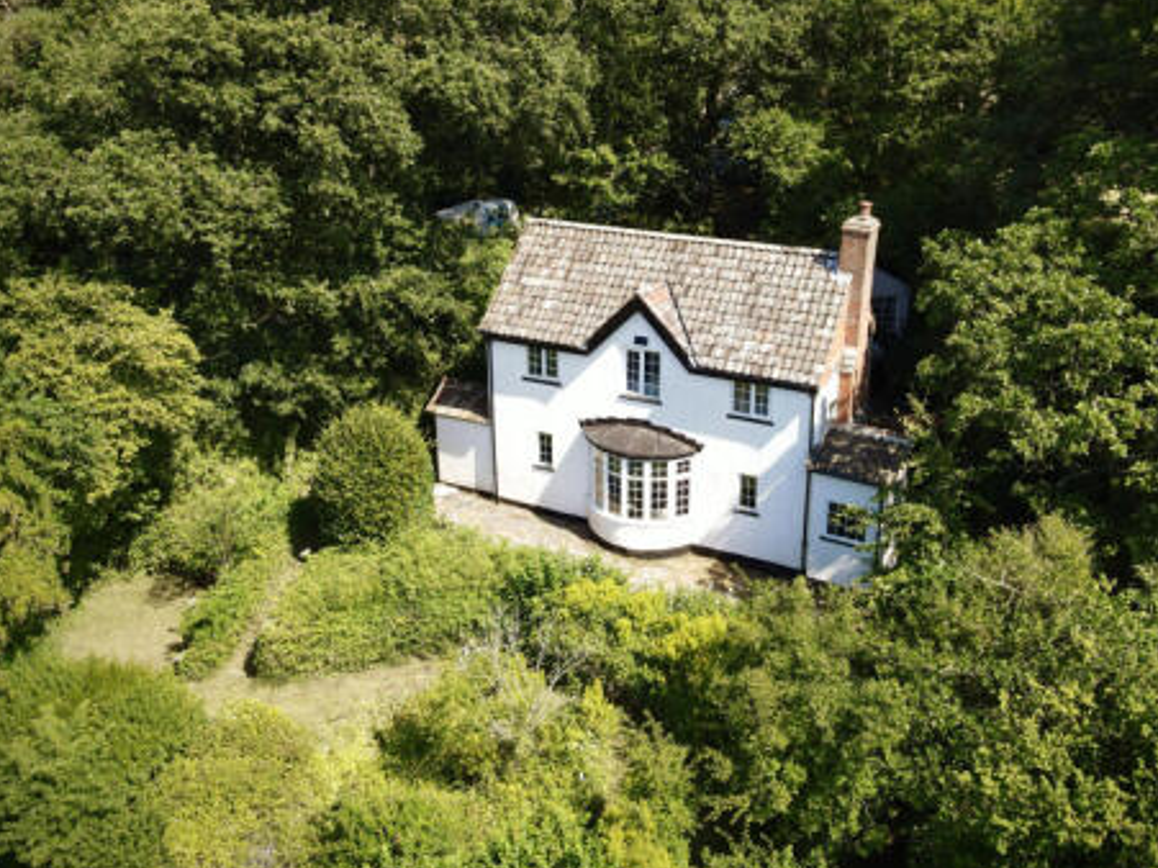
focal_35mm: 31
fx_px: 1037
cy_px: 356
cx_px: 635
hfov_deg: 58.3
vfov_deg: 45.2
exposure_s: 1/250
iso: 100
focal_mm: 4.5
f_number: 2.8
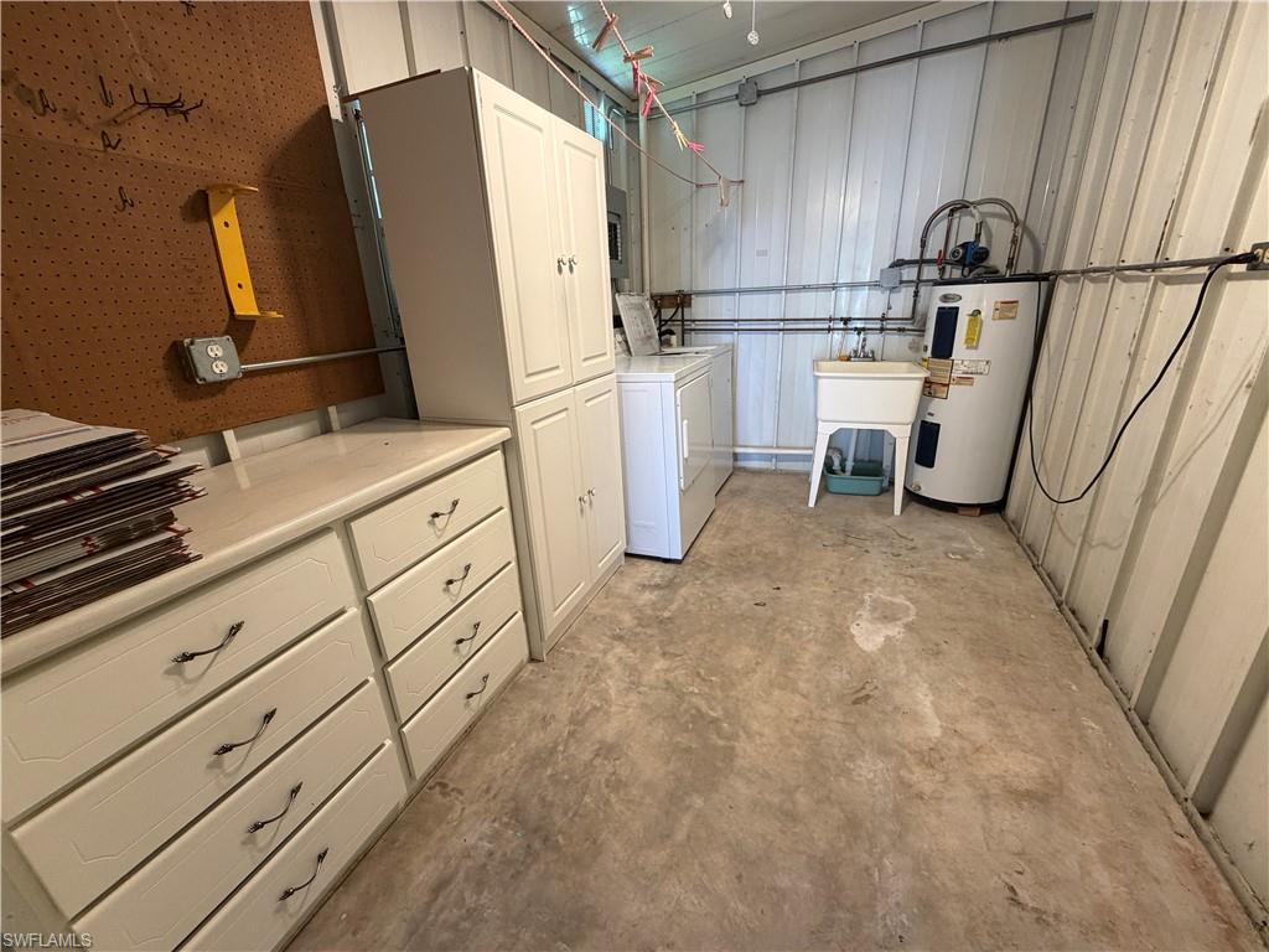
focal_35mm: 14
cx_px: 634
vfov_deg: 85.7
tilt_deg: -19.6
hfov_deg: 102.1
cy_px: 476
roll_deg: +2.0
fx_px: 513
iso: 250
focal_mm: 2.22
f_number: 2.2
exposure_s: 1/60
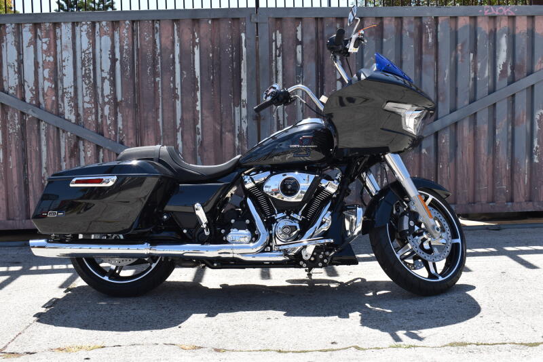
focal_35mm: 45
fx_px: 679
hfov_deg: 43.6
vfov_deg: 29.9
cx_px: 272
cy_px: 181
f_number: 8
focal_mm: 30
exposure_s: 1/250
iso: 140
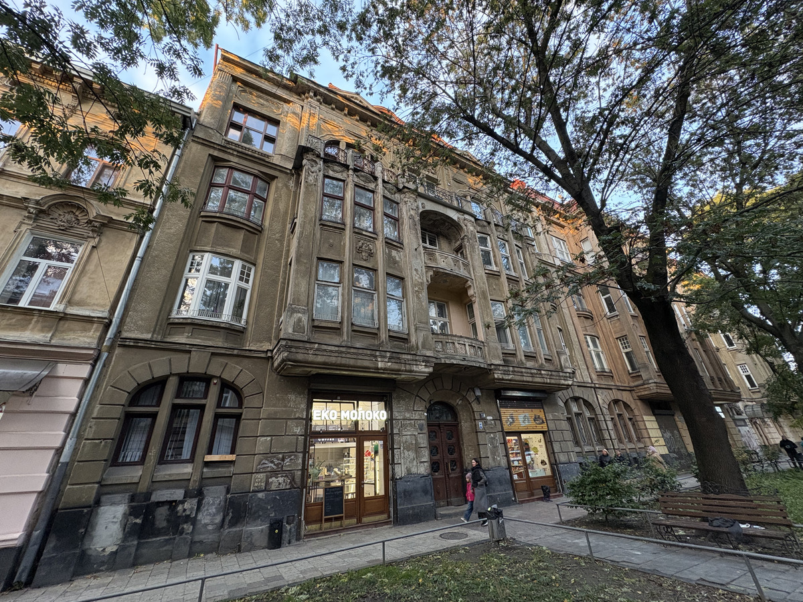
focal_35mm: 14
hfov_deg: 102.1
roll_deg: +3.6
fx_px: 325
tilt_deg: +27.1
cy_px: 301
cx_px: 402
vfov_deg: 85.7
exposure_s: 1/60
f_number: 2.2
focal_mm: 2.22
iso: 250
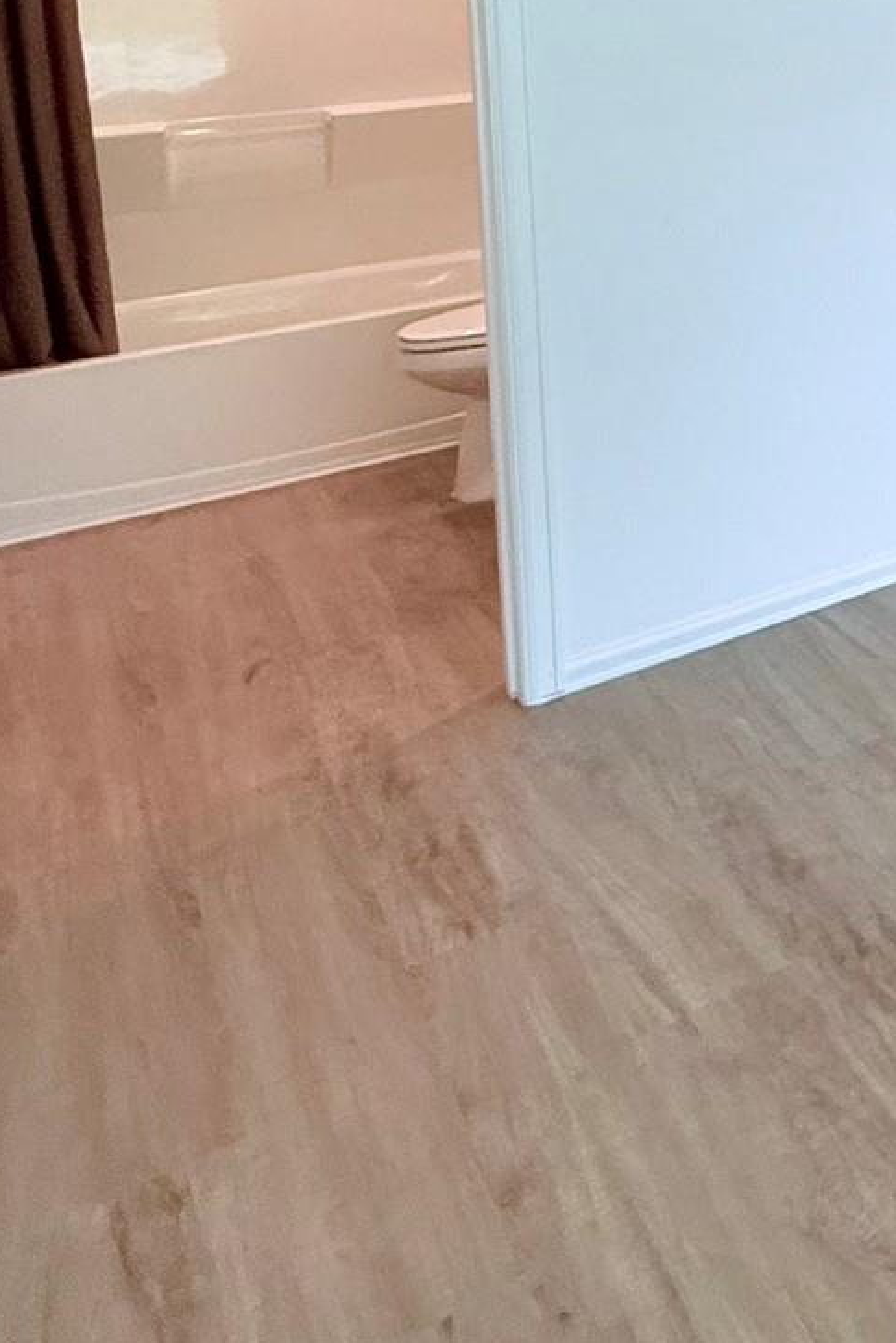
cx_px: 1674
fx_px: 1530
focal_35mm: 41
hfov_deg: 20.6
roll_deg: +0.6
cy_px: -42
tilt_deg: -3.3
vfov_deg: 40.6
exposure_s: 1/120
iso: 160
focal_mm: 2.22
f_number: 2.2
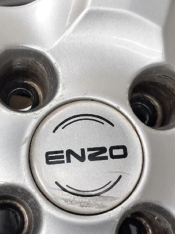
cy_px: 106
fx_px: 600
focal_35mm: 89
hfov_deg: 16.5
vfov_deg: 22.0
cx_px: 50
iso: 50
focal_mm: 4
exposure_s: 1/60.2
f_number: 1.8
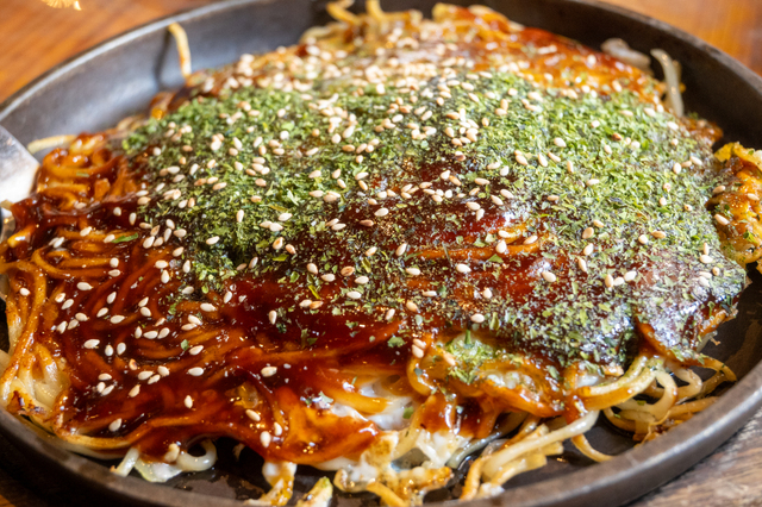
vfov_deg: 25.0
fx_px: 1142
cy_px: 254
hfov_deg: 36.9
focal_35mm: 54
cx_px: 381
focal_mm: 36
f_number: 5.3
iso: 2500
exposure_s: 1/60
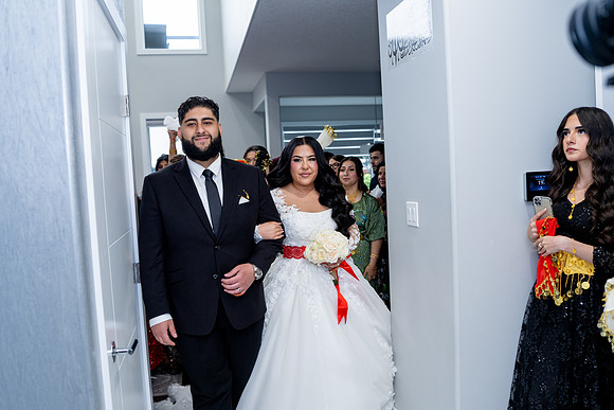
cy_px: 205
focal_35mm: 28
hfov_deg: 65.5
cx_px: 307
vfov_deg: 46.4
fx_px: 478
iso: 1000
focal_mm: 28
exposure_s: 1/160
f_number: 2.8
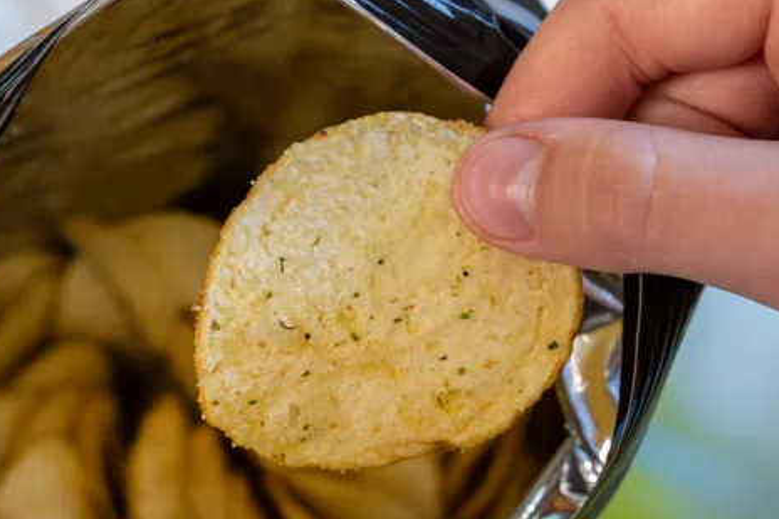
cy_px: 333
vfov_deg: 9.9
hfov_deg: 14.7
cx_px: 274
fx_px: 3007
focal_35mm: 139
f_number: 5.6
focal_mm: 56
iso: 1250
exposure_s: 1/100
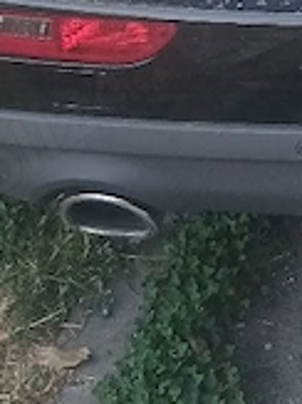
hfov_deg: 10.9
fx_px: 1491
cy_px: -196
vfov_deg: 14.4
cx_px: 537
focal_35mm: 128
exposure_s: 1/50.3
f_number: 1.8
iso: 100
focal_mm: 3.98
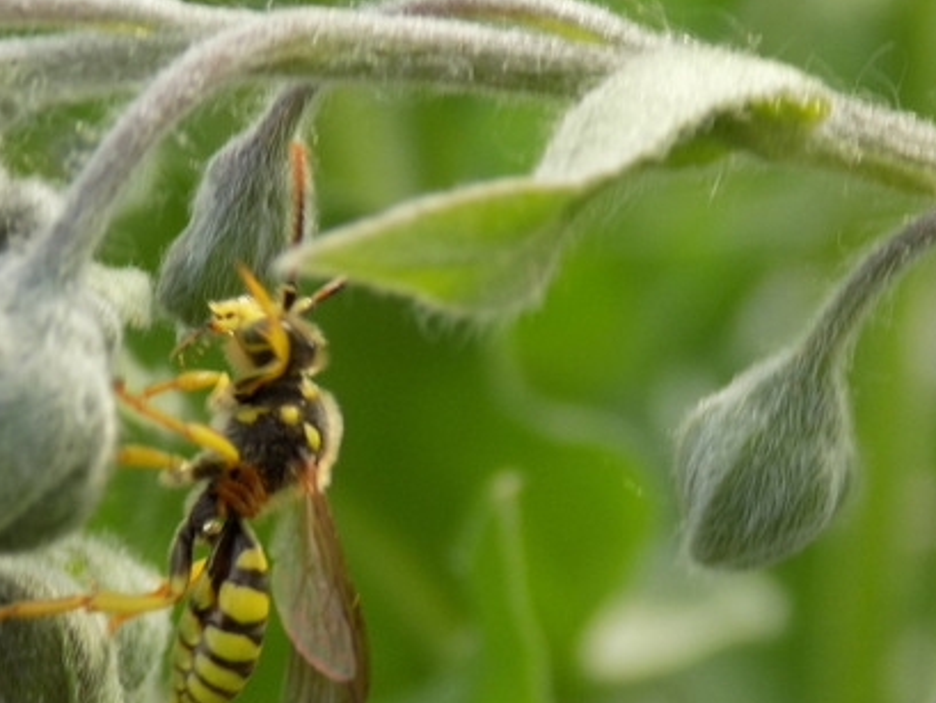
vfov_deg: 6.0
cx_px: 225
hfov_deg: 8.0
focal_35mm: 246
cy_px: 355
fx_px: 6654
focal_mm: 20.9
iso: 80
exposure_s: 1/80
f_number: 4.8
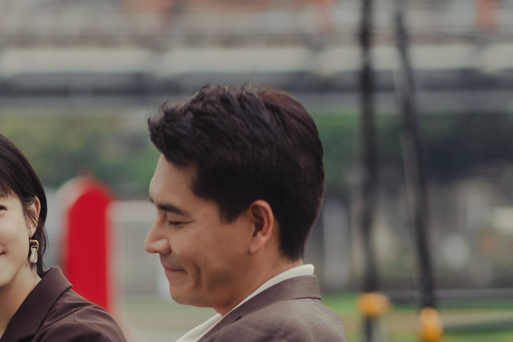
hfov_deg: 7.6
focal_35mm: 269
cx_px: 50
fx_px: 3833
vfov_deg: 5.1
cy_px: 311
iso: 160
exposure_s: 1/800
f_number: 2.2
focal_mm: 85
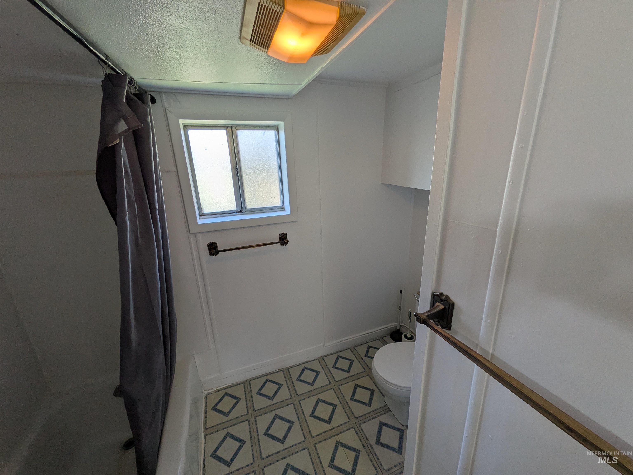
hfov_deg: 102.1
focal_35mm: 14
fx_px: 256
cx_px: 316
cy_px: 238
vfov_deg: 85.7
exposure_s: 1/120
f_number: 2.2
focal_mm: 1.85
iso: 46
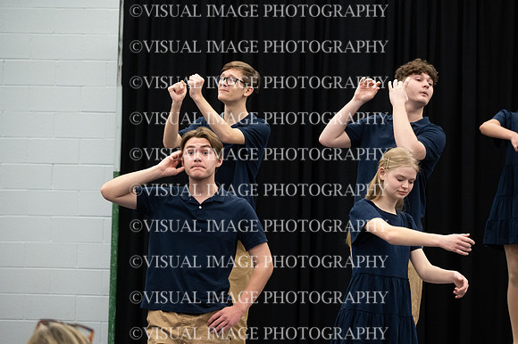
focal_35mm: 126
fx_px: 1812
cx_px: 259
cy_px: 172
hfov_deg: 16.3
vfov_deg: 10.9
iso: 6400
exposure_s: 1/100
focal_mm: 126
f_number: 6.3
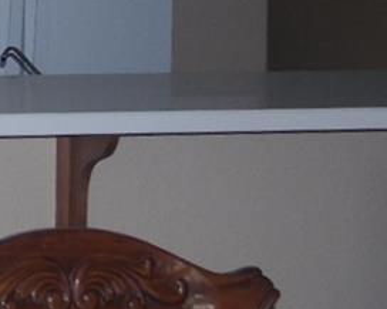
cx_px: -504
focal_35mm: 171
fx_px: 1956
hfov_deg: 10.0
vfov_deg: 8.8
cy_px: -137
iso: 400
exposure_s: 1/40
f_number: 3.5
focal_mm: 22
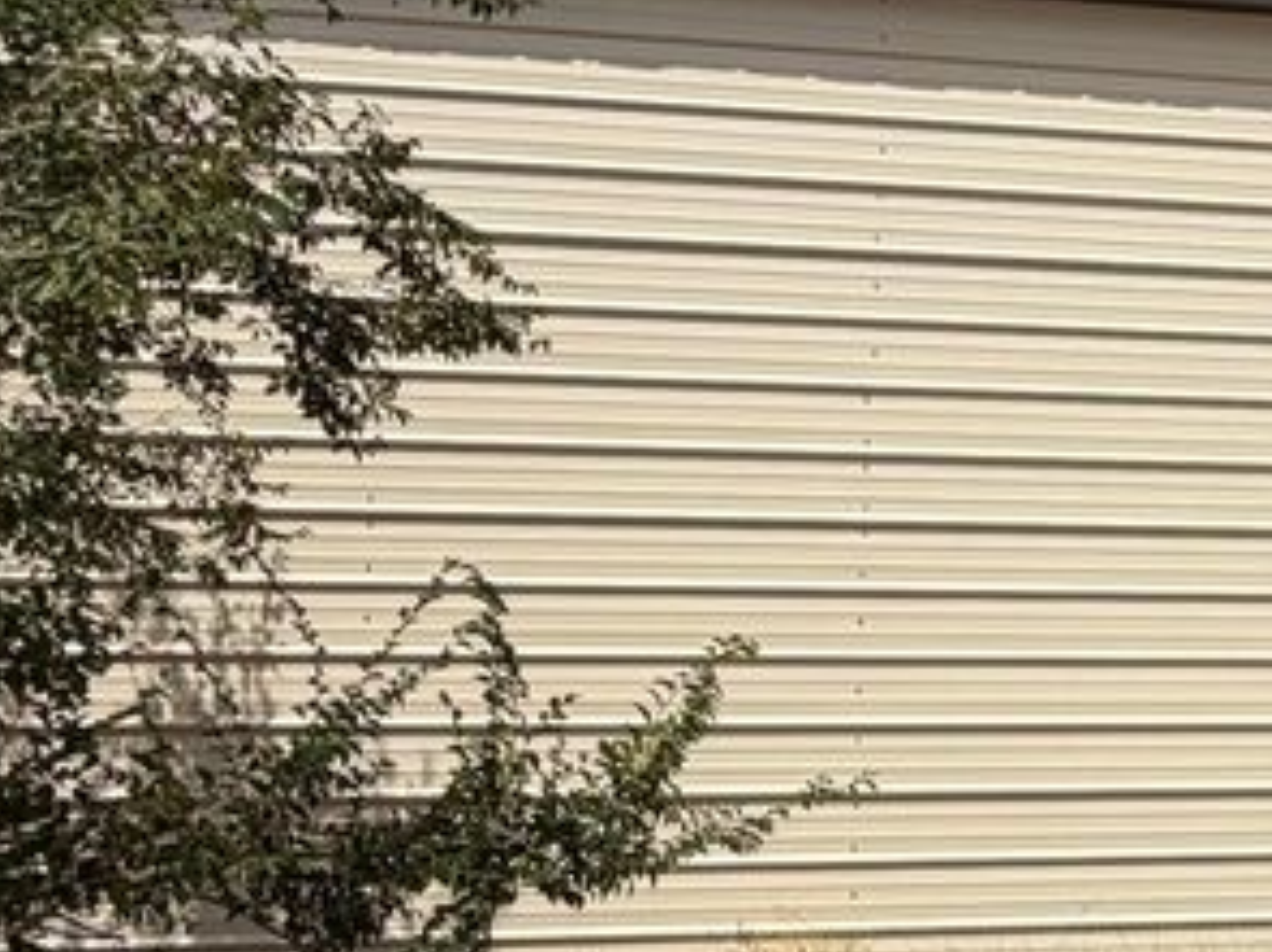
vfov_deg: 25.6
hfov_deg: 29.7
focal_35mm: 57
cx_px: 1462
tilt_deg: +2.7
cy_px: 586
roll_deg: -1.0
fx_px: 2094
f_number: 2.2
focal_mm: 2.22
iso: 20
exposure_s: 1/2717
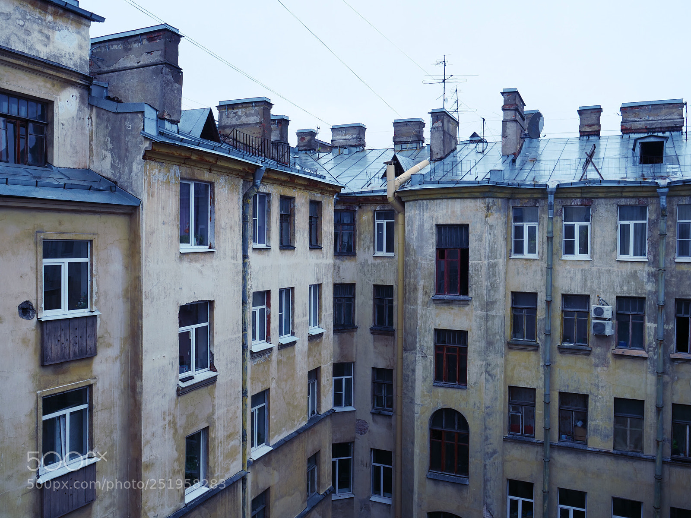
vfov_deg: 46.8
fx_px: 599
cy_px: 259
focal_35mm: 30
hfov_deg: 60.0
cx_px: 346
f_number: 4
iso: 200
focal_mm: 15
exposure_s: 1/200
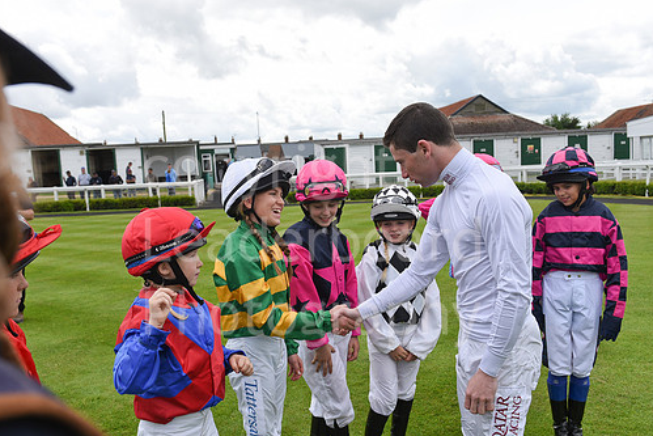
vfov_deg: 36.8
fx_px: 653
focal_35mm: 36
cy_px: 252
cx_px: 314
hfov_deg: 53.1
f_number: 5.6
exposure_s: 1/1250
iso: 400
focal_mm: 31
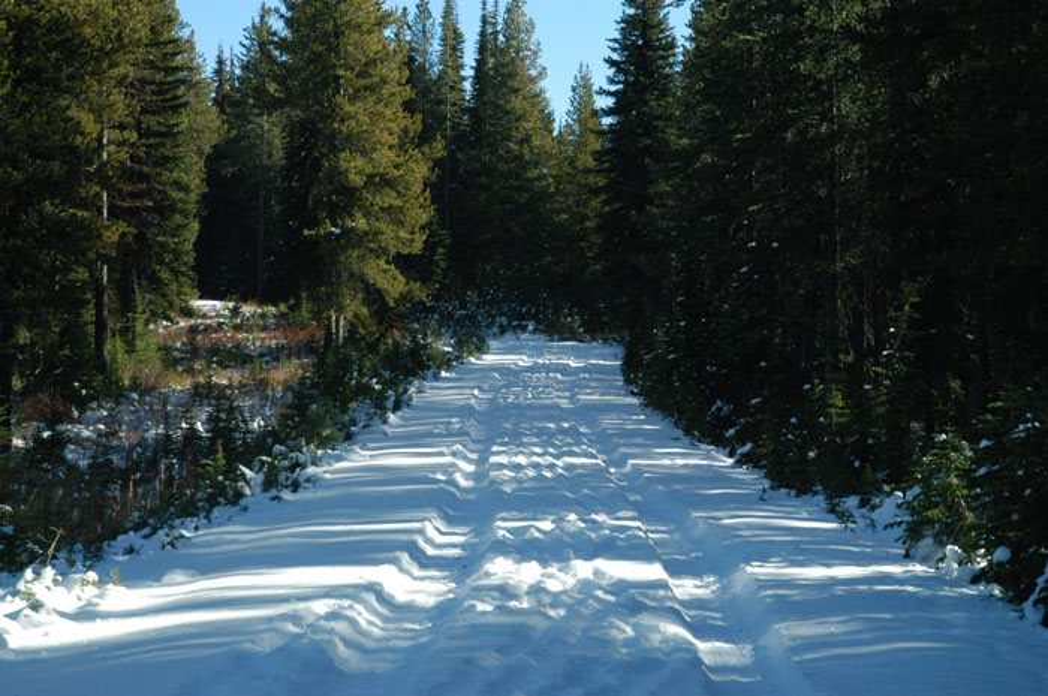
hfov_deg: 23.4
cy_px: 348
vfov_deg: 15.7
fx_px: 2530
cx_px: 524
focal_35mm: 87
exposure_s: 1/320
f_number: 9
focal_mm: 58
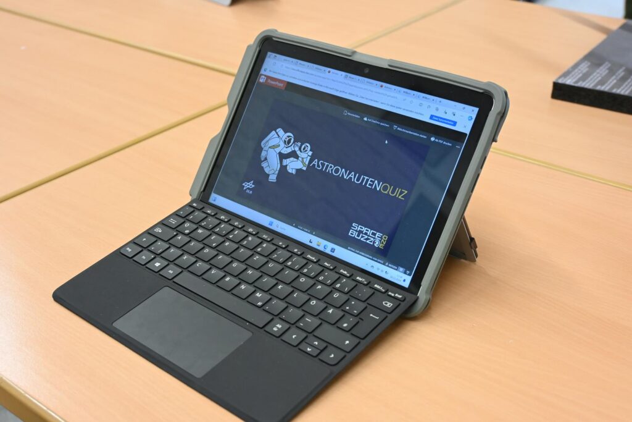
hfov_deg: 43.6
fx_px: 790
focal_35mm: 45
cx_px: 316
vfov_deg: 29.9
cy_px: 211
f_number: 4.8
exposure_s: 1/50
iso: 1250
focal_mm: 30
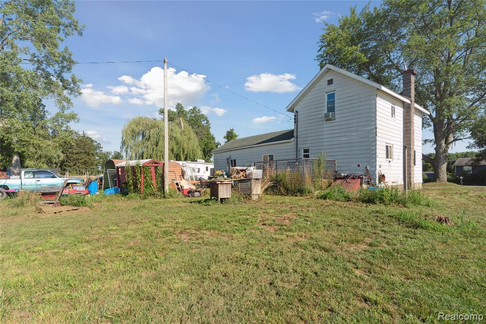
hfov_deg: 86.9
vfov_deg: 64.6
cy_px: 162
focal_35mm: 19
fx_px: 257
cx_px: 243
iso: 400
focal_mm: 19
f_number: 8
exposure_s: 1/1000
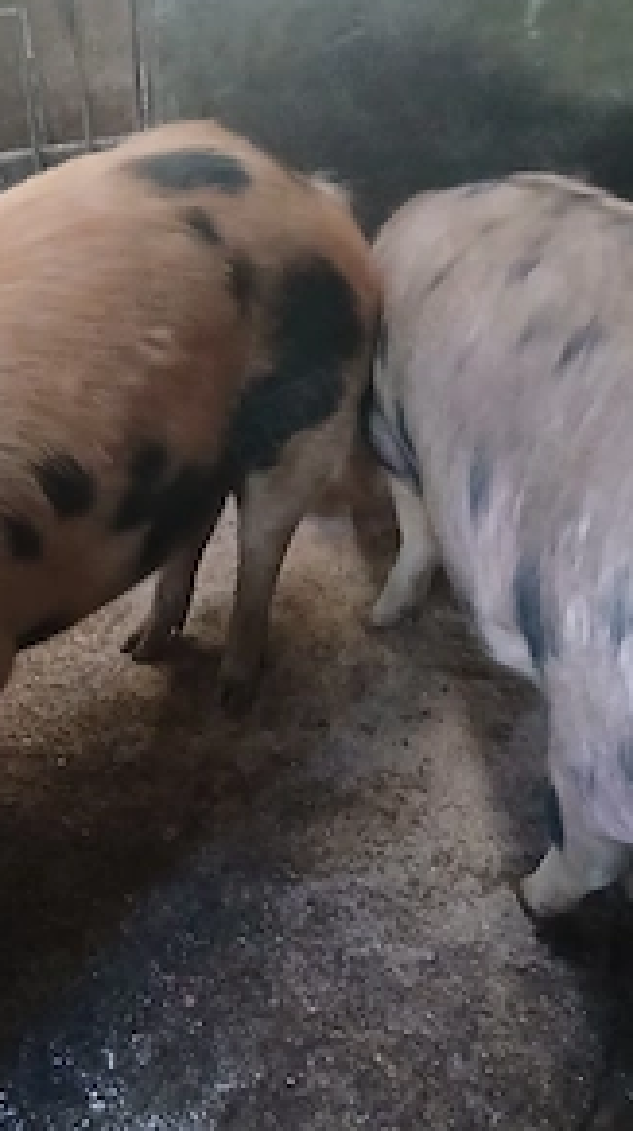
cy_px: 727
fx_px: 1167
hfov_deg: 29.6
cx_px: 128
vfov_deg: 51.0
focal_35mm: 39
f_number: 1.8
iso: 1600
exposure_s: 1/16.7
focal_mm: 3.98
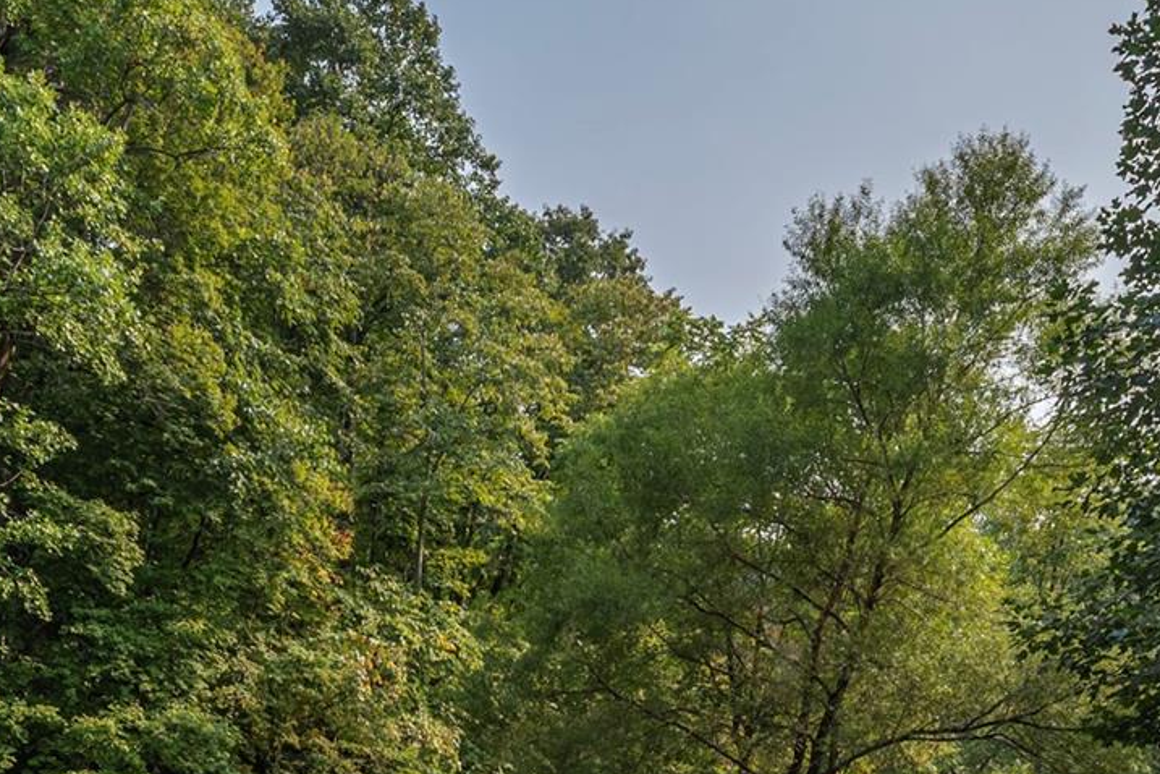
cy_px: 836
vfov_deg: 30.2
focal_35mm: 40
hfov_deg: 48.4
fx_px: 1289
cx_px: 550
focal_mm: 14
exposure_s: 1/1250
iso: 320
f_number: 7.1
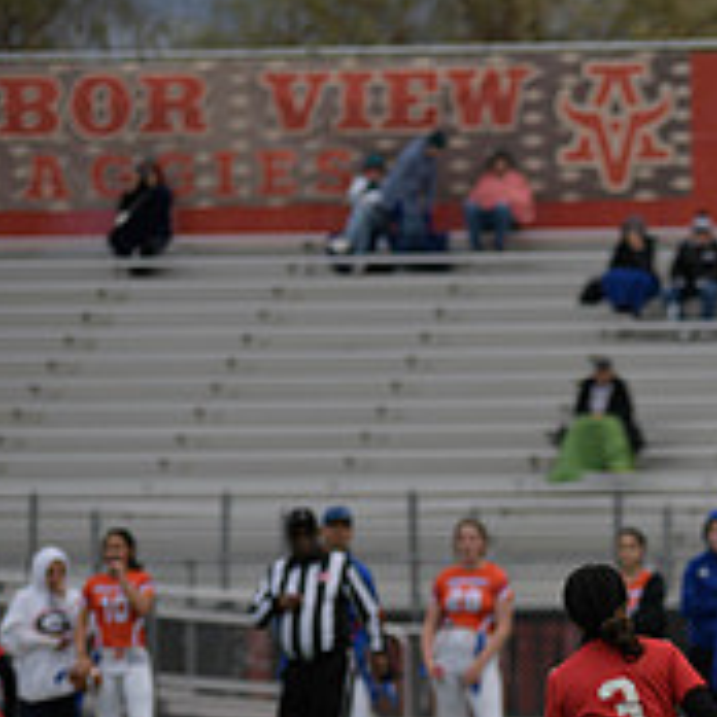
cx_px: 874
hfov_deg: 4.7
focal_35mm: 368
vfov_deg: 4.8
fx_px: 8624
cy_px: 657
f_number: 2.8
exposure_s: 1/200
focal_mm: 130
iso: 80
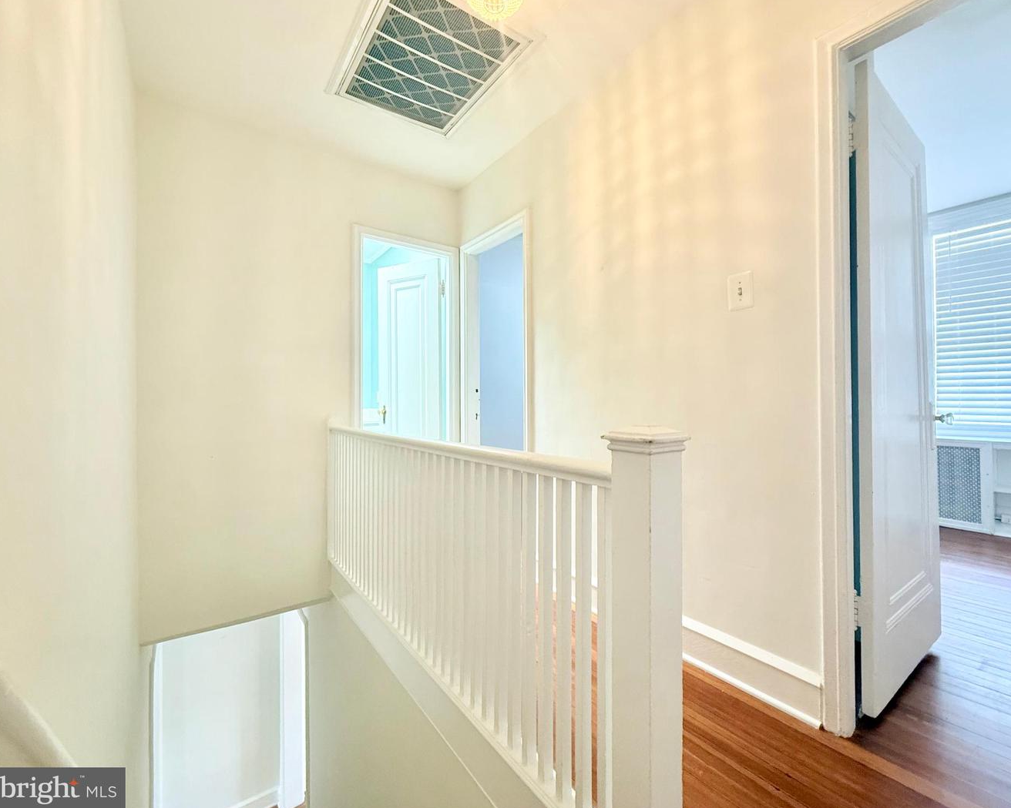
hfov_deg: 96.6
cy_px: 396
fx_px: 449
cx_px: 545
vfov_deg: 84.0
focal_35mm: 15
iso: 400
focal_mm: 2.22
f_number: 2.2
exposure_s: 1/60
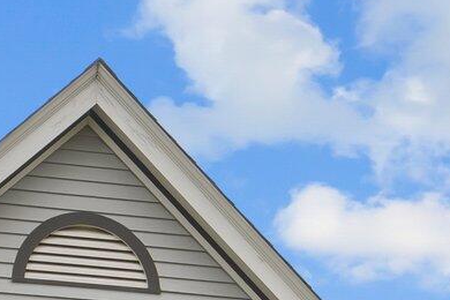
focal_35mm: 184
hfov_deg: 11.2
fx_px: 2300
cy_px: 737
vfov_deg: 7.0
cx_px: 246
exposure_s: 1/60
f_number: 4
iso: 100
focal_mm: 35
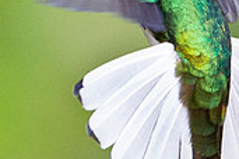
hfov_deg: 0.6
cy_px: -17
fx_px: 23958
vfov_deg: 0.4
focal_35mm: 3609
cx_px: 55
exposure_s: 1/1000
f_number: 4
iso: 2500
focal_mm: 500
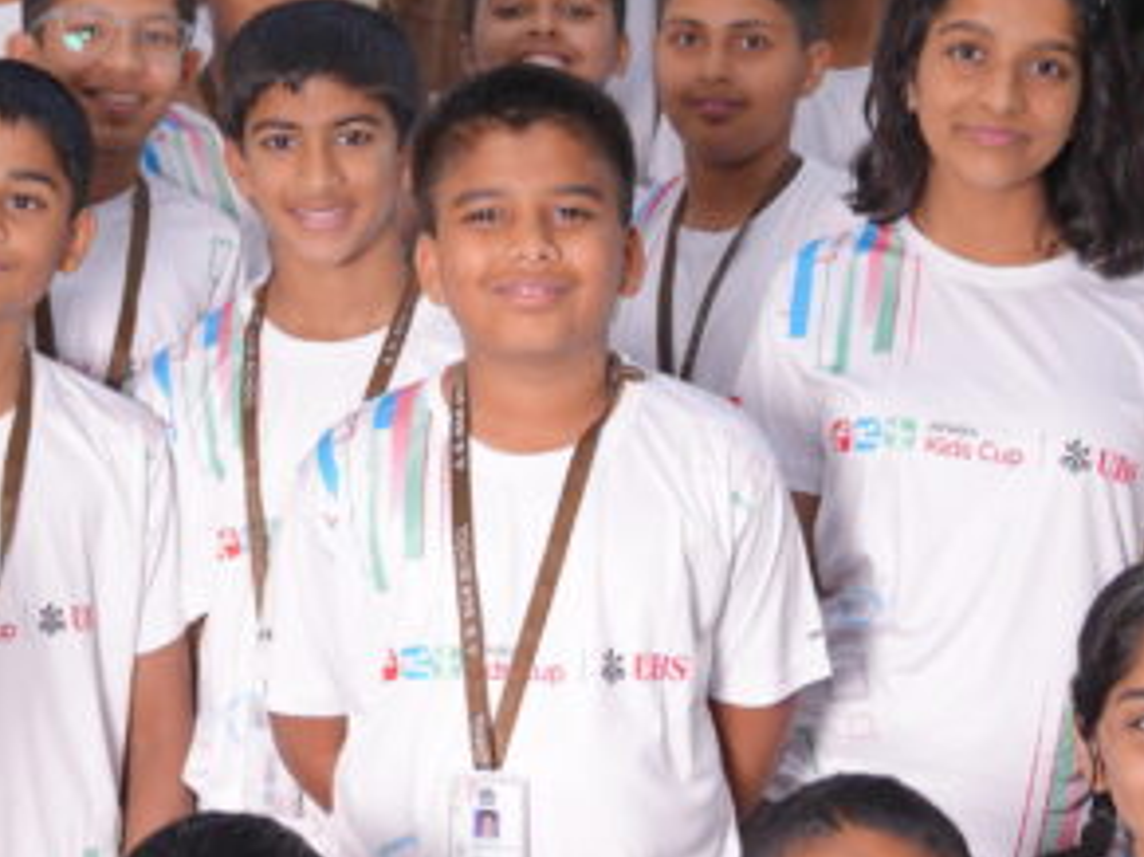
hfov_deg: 18.7
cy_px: 12
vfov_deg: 13.9
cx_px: 429
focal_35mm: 105
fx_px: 3469
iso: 80
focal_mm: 31
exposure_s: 1/320
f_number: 3.5
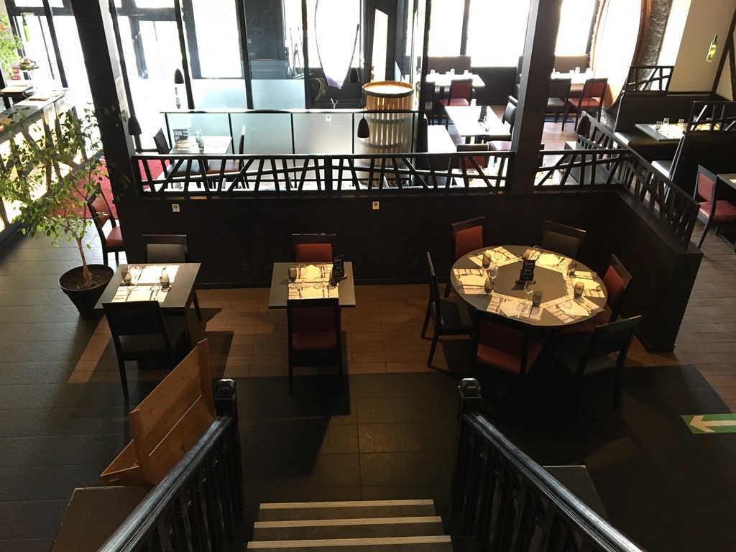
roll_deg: -1.5
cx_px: 368
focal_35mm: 29
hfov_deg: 61.7
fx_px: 617
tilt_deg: -30.2
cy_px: 276
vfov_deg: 48.2
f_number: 2.2
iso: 200
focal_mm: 4.15
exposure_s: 1/20
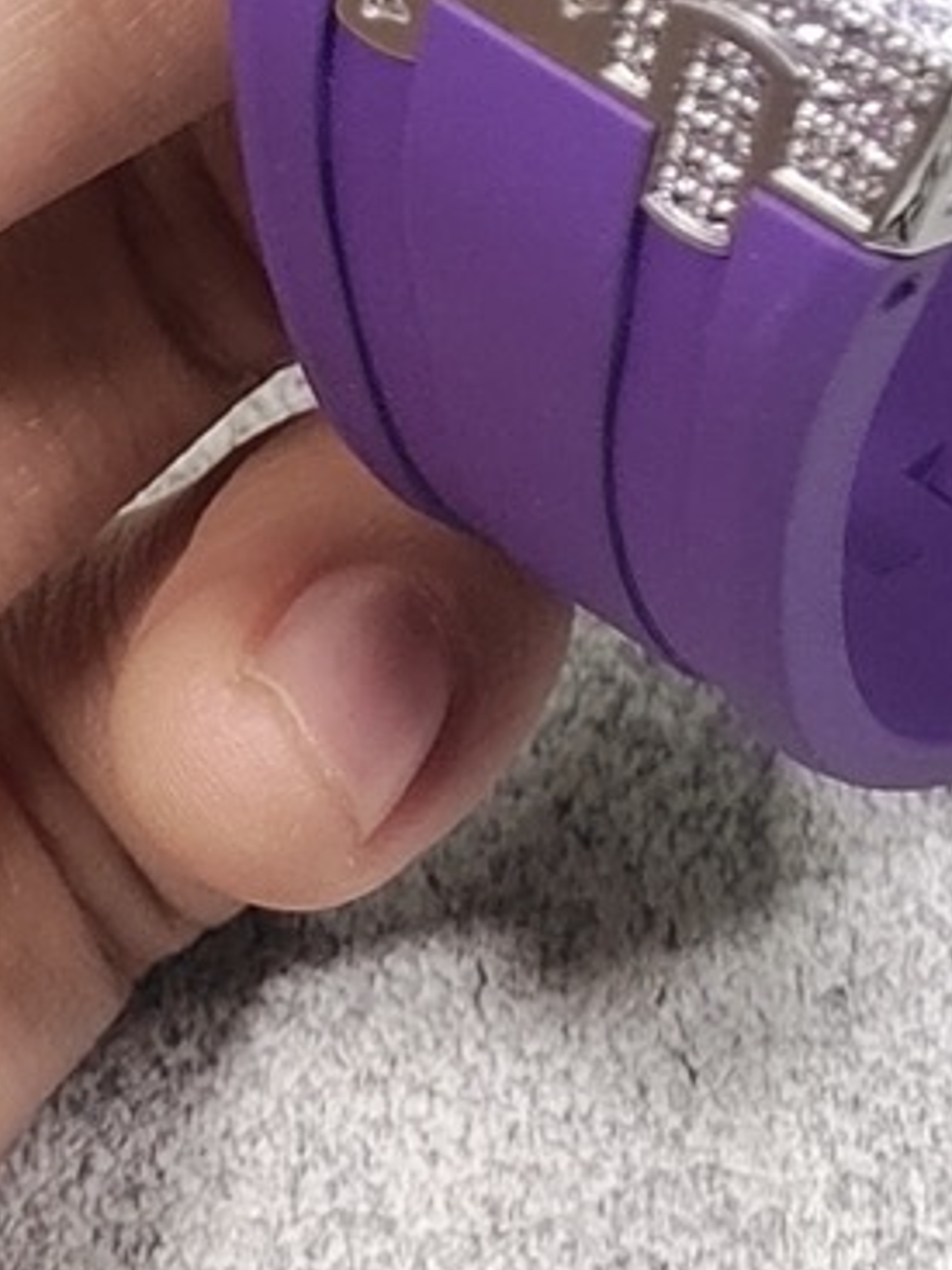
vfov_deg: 8.9
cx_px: 1011
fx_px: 7998
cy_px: -616
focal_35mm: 218
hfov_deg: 6.8
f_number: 2.08
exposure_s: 1/100
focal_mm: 7.55
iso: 84
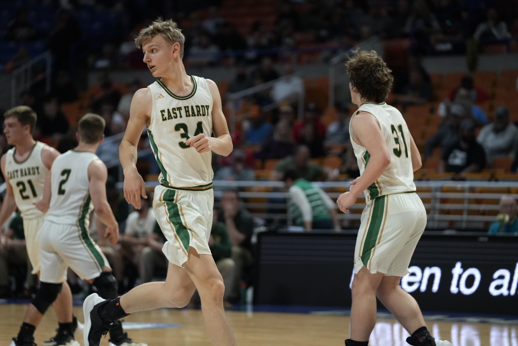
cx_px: 259
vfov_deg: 8.5
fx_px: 2333
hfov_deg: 12.7
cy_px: 173
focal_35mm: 162
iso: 4000
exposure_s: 1/1000
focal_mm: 162
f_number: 3.2
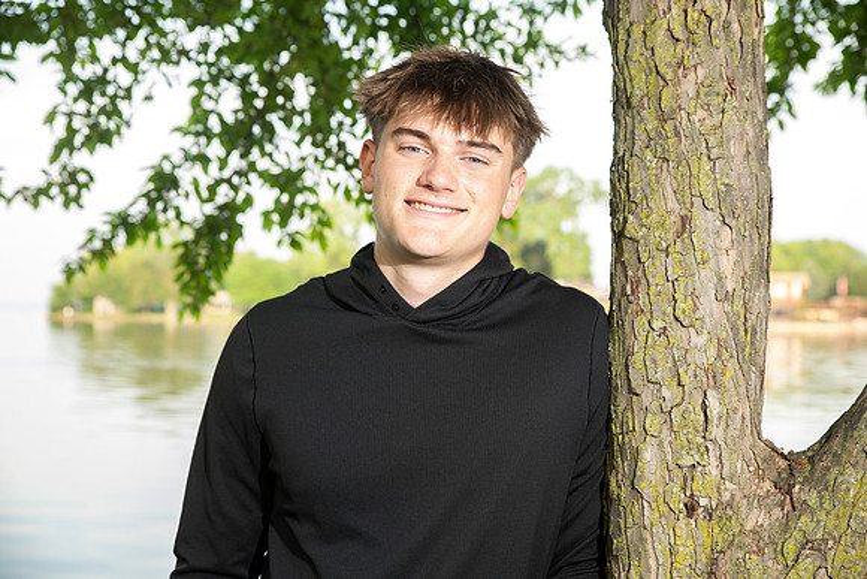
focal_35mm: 58
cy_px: 290
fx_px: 1397
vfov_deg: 23.4
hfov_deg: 34.5
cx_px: 434
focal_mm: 58
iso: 500
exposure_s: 1/160
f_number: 5.6
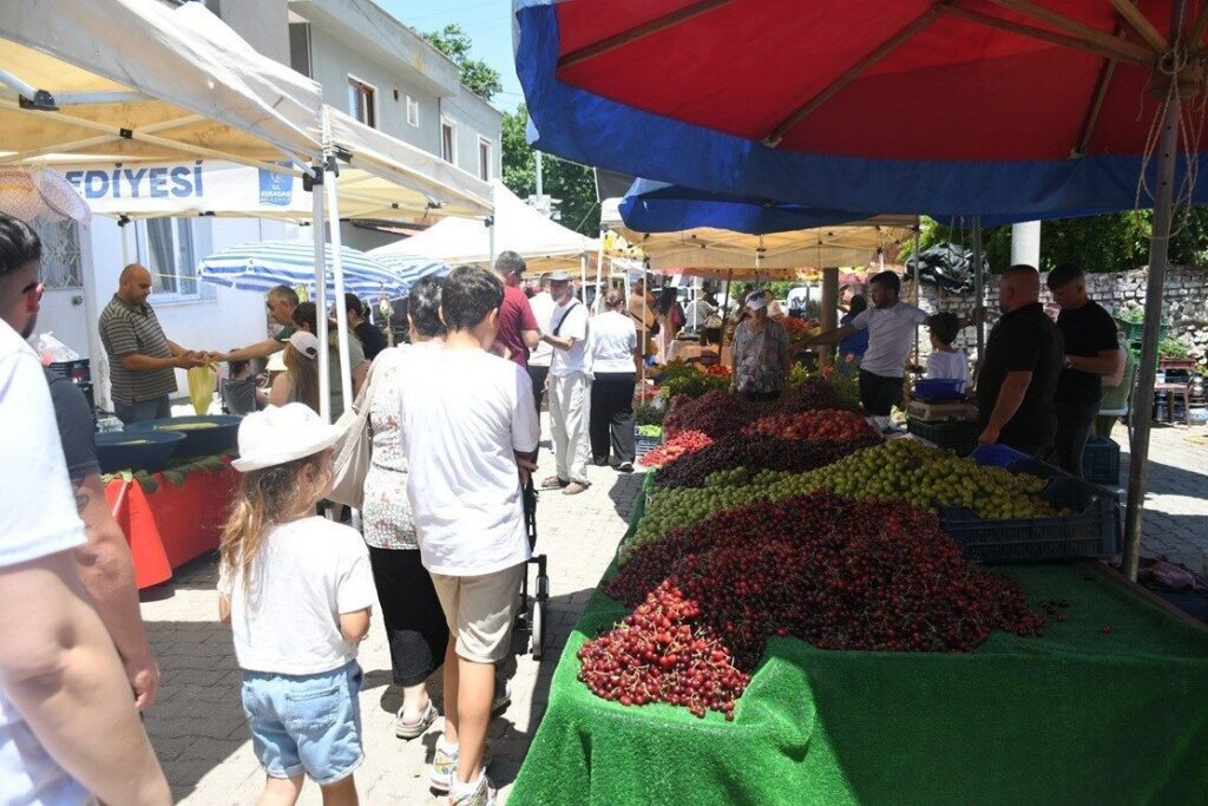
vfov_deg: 47.9
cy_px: 403
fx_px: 906
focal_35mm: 27
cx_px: 604
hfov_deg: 67.4
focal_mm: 18
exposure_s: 1/500
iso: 100
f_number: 3.5
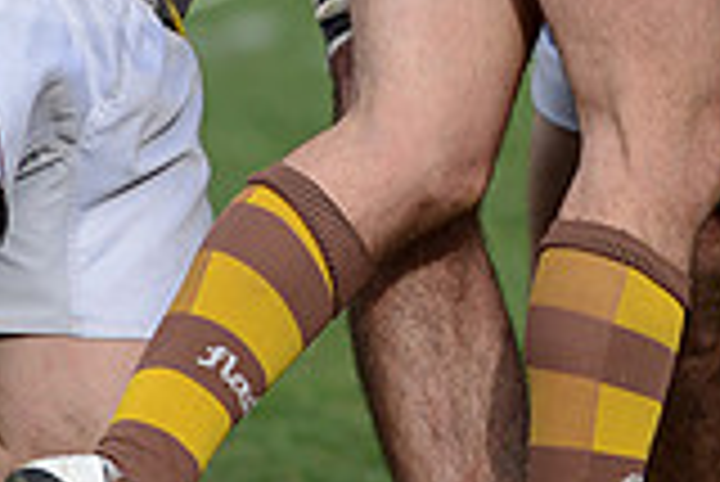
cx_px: 868
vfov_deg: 1.9
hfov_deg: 2.9
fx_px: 14132
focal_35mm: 706
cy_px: -295
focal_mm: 195
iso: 320
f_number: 2.8
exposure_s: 1/1000
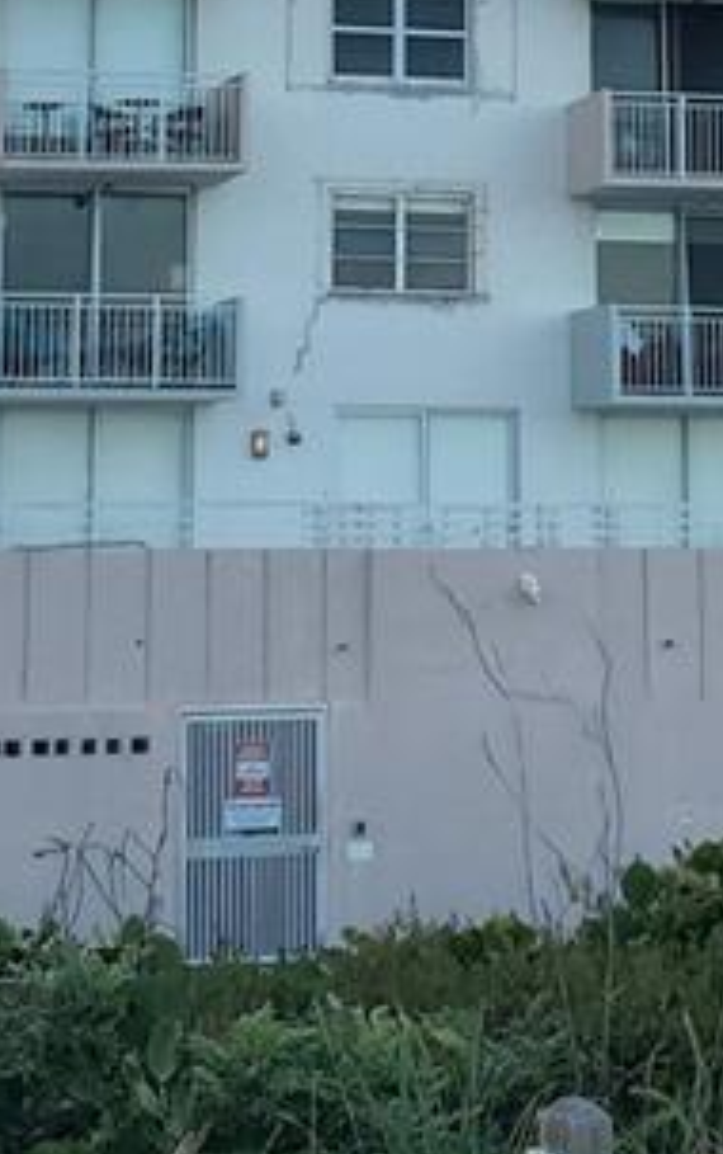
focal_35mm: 109
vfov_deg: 18.7
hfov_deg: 12.0
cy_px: 61
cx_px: 396
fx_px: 3428
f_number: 2.4
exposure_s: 1/623
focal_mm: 4.3
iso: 50
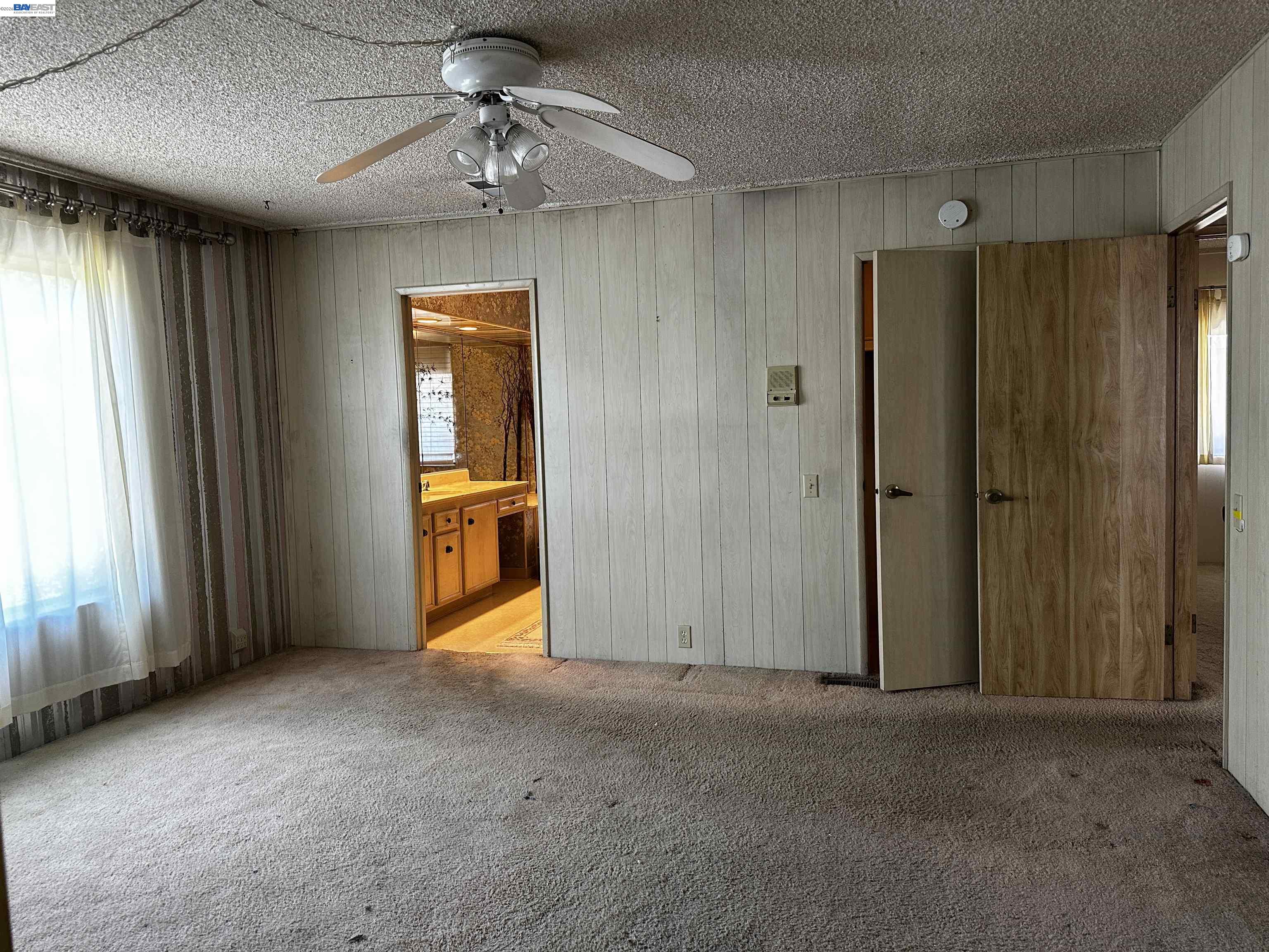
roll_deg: +1.7
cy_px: 476
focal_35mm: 24
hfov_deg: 71.6
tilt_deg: -3.6
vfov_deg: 56.8
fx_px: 880
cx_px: 634
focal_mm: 6.86
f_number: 1.78
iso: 200
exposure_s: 1/60
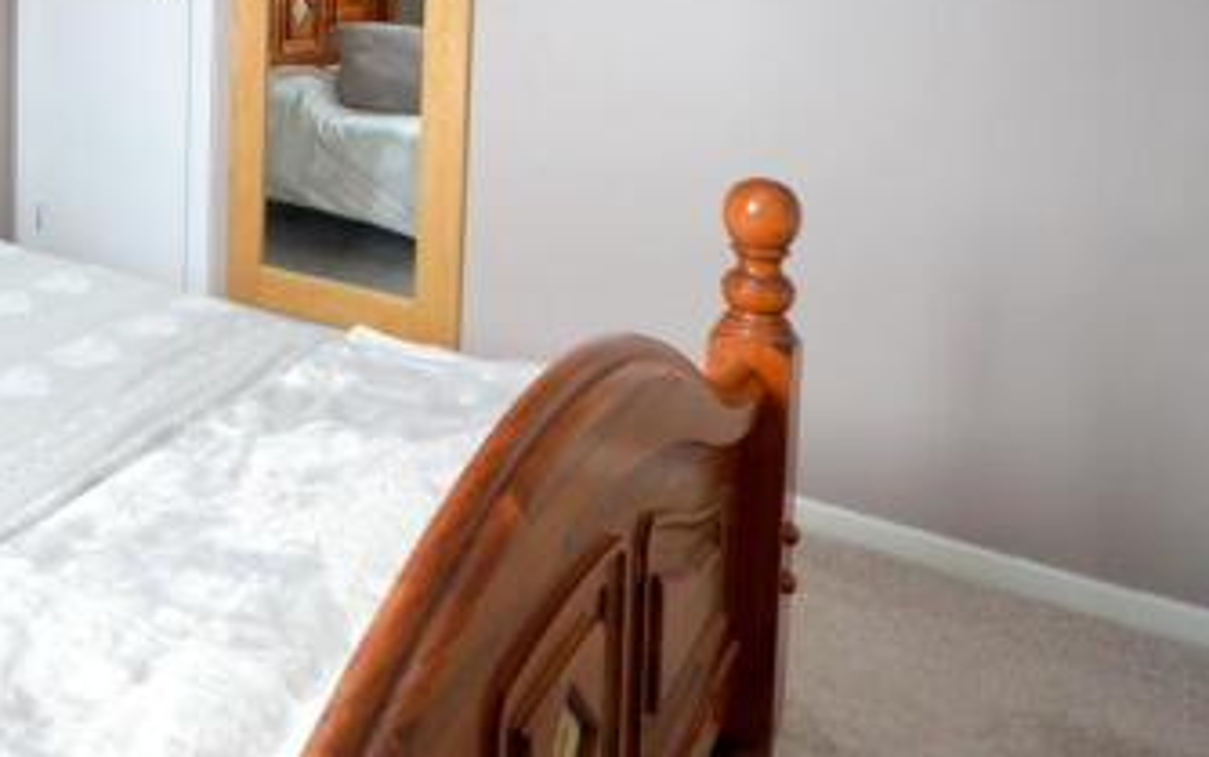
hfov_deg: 53.5
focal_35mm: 30
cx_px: 83
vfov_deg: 37.6
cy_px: 11
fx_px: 989
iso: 450
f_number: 4
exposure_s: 1/60
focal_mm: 10
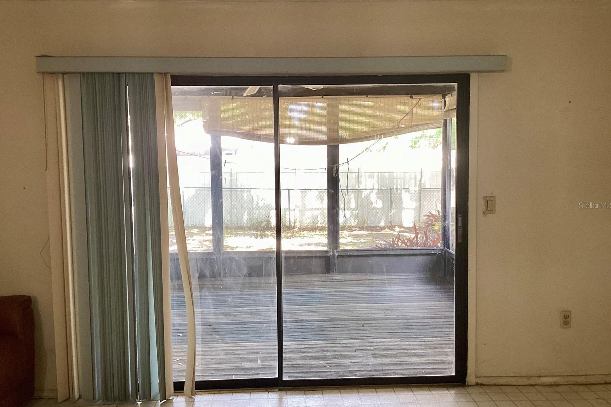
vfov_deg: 40.0
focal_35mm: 33
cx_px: 303
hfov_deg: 57.2
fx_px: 560
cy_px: 205
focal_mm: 3.3
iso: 80
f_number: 2.4
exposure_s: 1/60
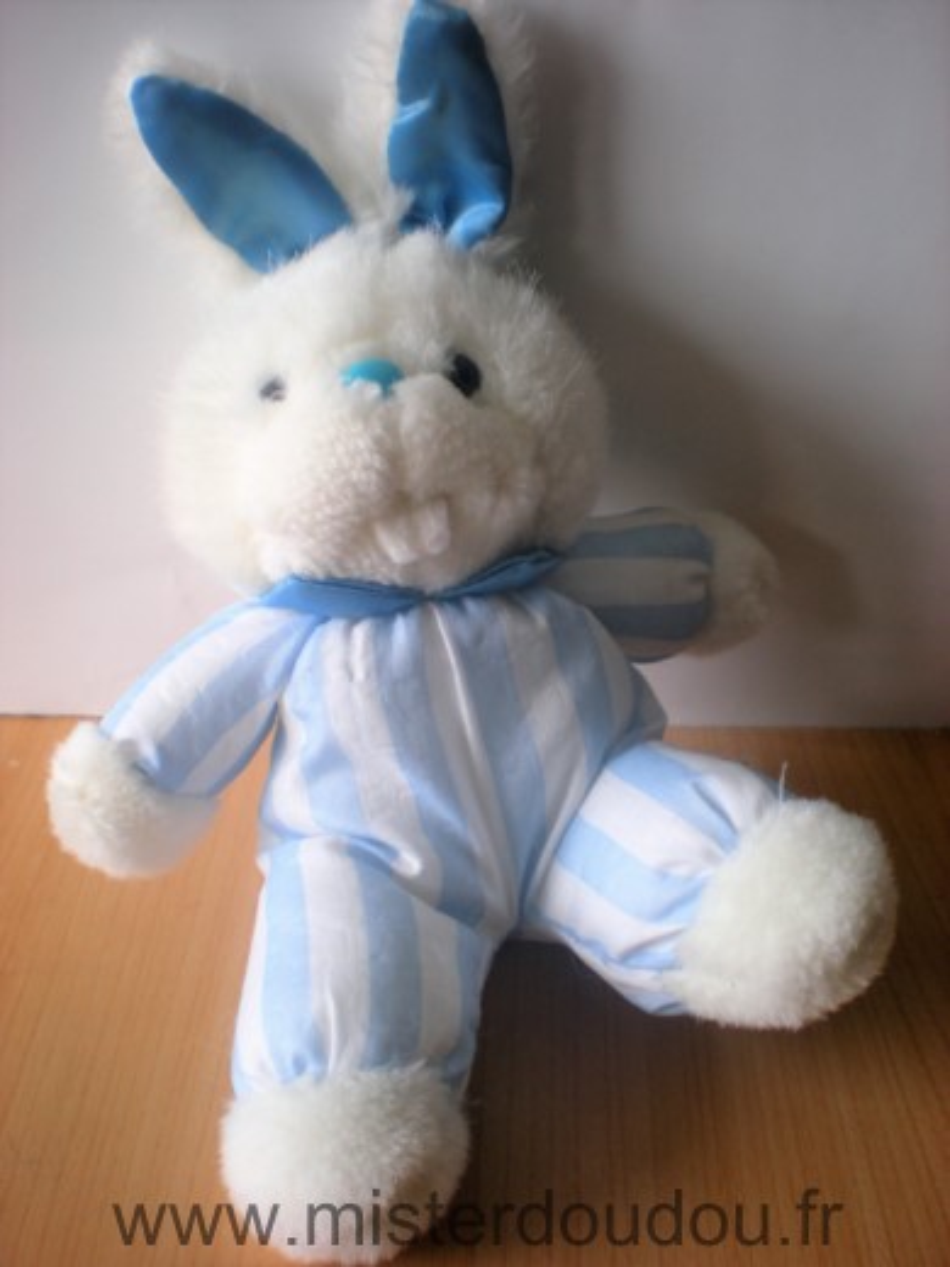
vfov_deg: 49.0
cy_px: 634
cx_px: 475
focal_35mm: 38
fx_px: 1390
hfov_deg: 37.7
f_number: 3.1
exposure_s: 1/56.8
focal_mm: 6.3
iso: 74
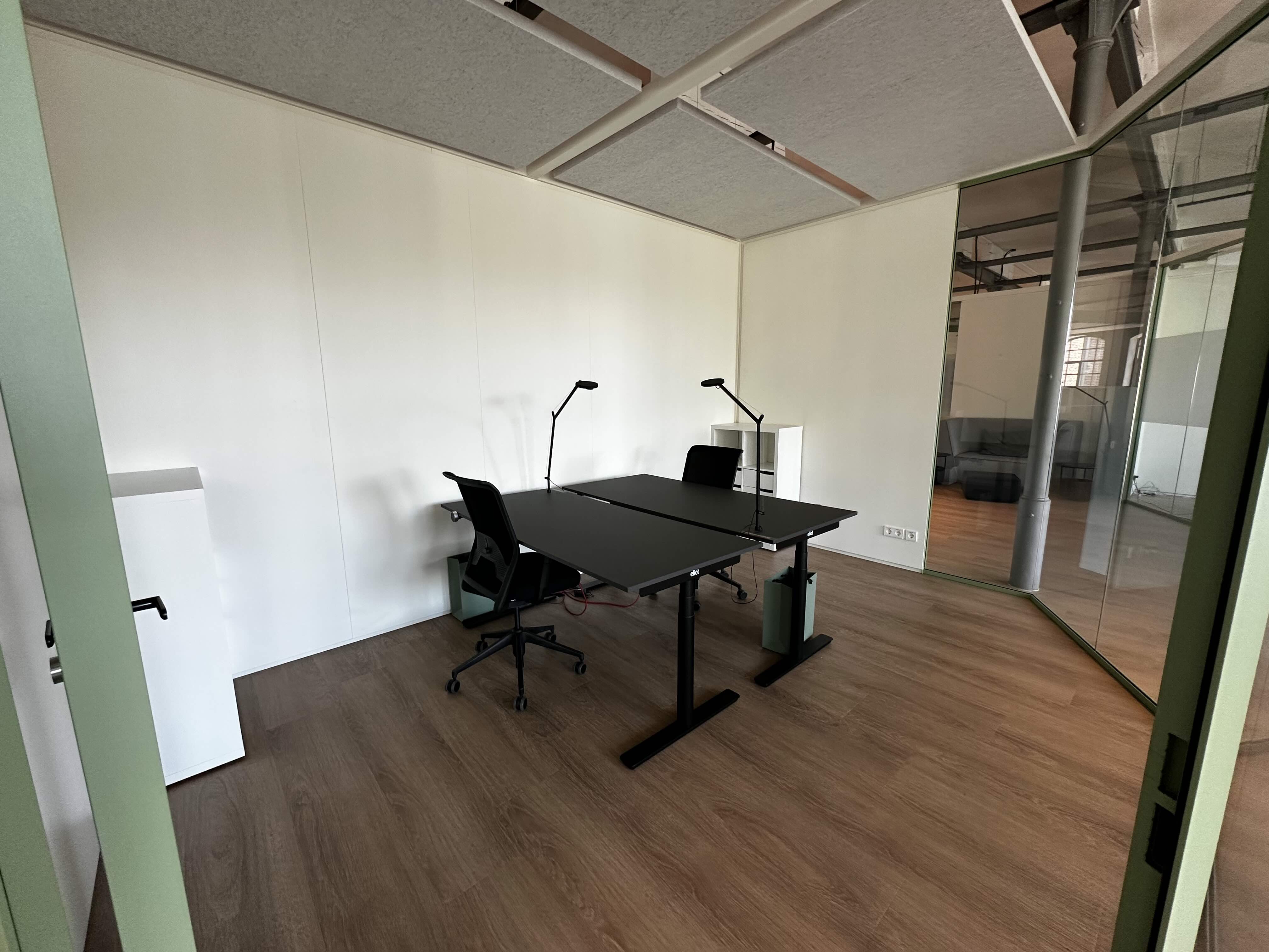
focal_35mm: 14
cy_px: 476
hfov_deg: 102.1
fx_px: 513
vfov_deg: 85.7
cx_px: 634
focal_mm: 2.22
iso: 160
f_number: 2.2
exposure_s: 1/99
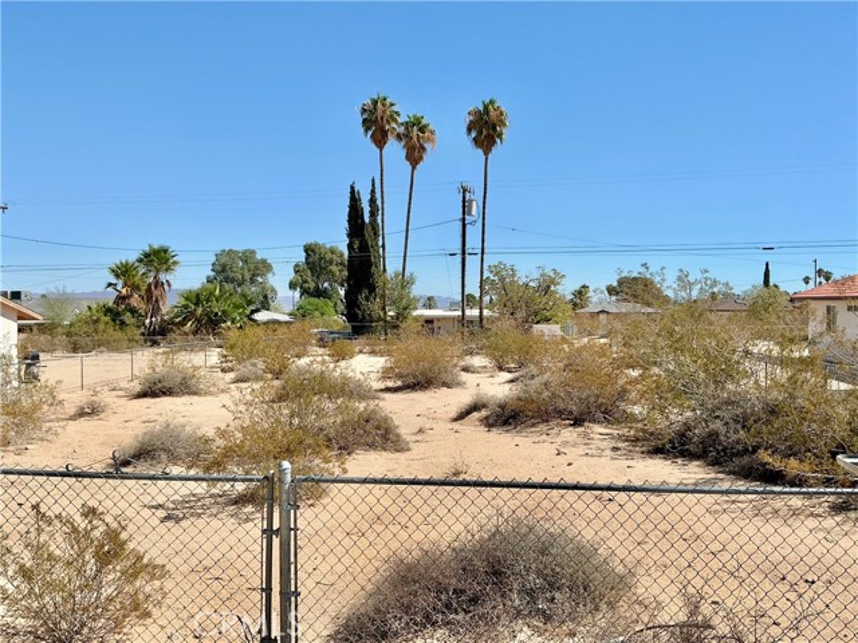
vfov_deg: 48.2
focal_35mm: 29
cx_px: 429
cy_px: 322
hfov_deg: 61.7
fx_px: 719
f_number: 1.8
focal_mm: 3
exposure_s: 1/3125
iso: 25
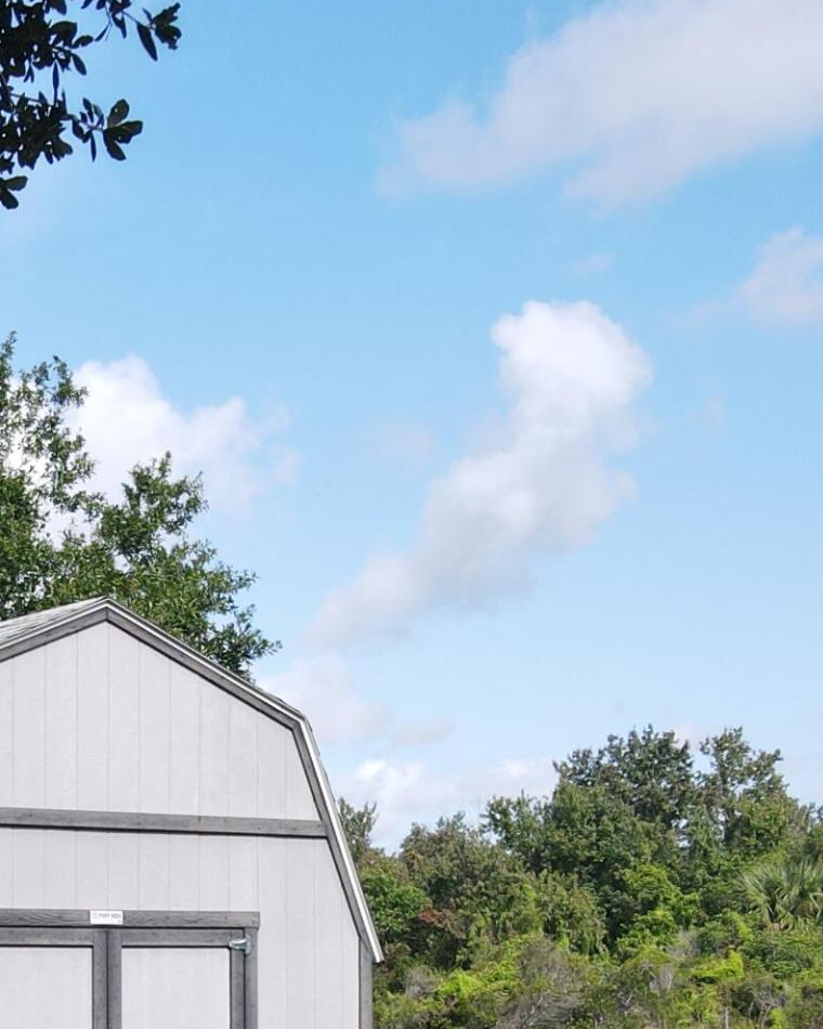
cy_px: 993
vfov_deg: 25.6
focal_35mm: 71
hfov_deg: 20.8
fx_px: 2162
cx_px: 0
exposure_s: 1/350
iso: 100
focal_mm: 4.5
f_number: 2.8
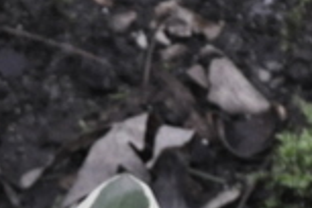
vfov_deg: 1.8
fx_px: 6673
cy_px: 520
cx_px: -29
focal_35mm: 770
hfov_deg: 2.7
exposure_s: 1/125
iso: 1600
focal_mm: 98
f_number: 5.6
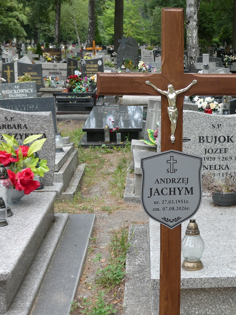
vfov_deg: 30.3
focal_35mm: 64
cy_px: 144
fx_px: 582
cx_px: 175
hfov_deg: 22.7
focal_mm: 7.8
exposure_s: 1/80
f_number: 3.9
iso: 100
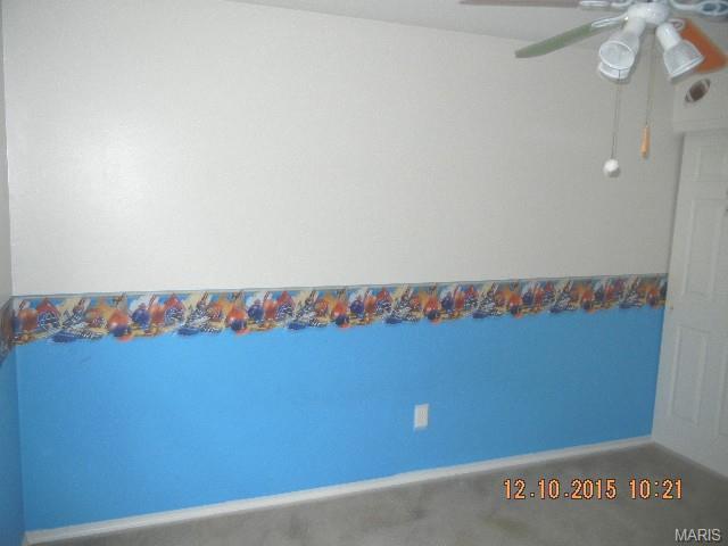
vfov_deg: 46.8
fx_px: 631
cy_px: 273
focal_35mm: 30
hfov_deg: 60.0
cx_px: 364
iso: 200
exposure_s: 1/30
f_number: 3.5
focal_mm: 5.4
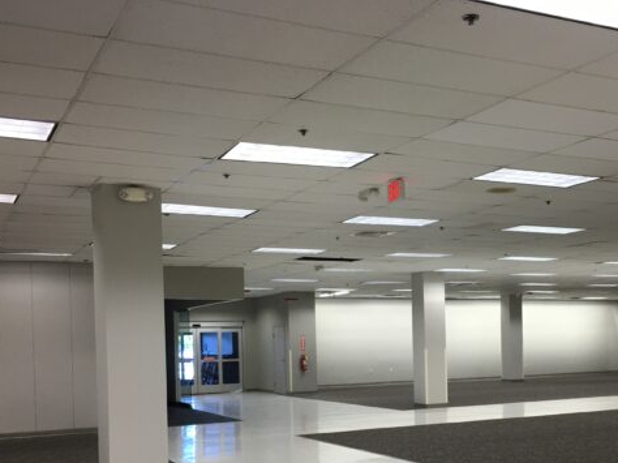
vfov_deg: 30.3
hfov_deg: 40.0
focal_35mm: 47
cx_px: 409
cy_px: 352
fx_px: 839
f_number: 2.2
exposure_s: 1/30
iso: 25
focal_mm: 4.15
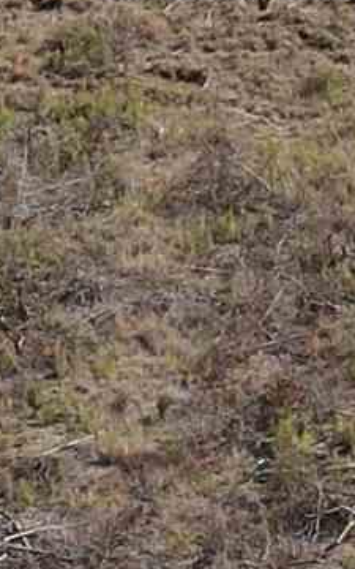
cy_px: -201
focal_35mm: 217
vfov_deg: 9.5
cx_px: 140
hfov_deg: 6.0
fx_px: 3359
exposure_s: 1/400
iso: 100
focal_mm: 4.5
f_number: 2.8
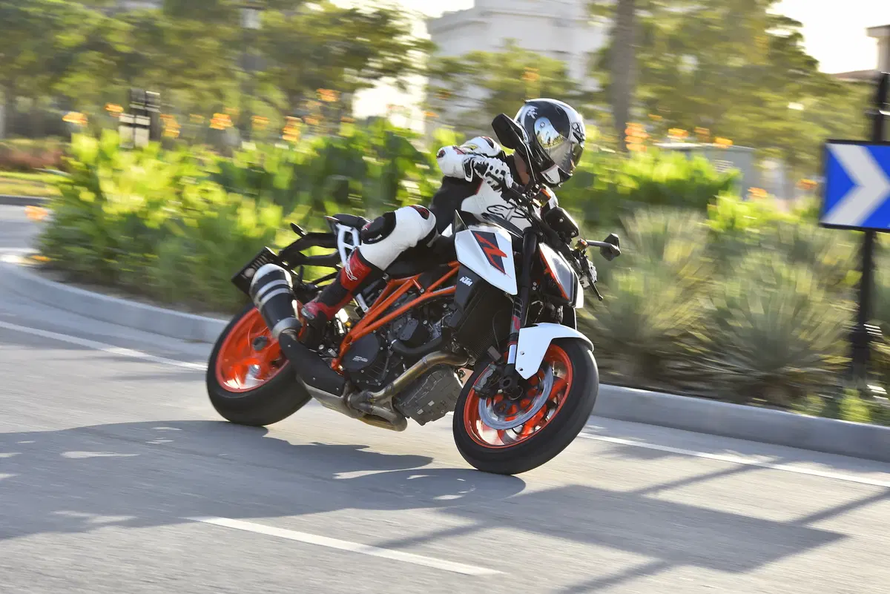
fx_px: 2770
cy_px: 297
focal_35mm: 112
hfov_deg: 18.3
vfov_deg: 12.2
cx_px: 445
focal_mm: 112
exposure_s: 1/160
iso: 200
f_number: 10
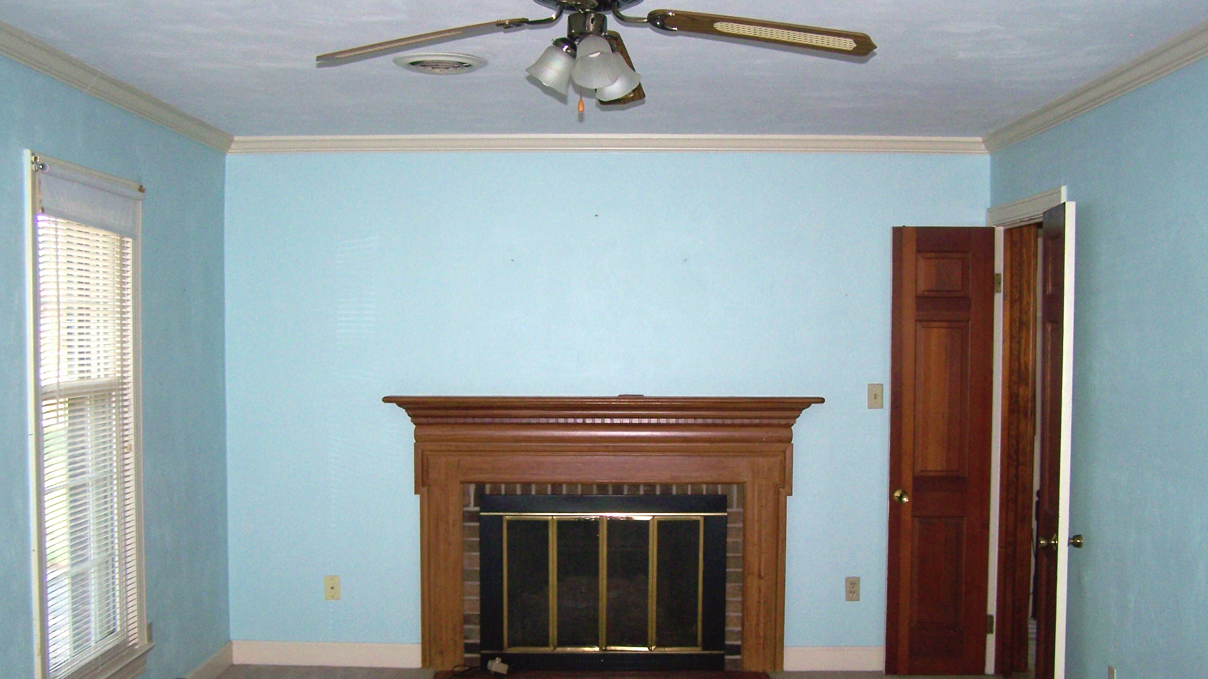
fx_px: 1345
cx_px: 611
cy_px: 432
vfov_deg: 28.2
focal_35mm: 42
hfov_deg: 48.4
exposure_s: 1/60
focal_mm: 6.3
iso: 80
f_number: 2.8
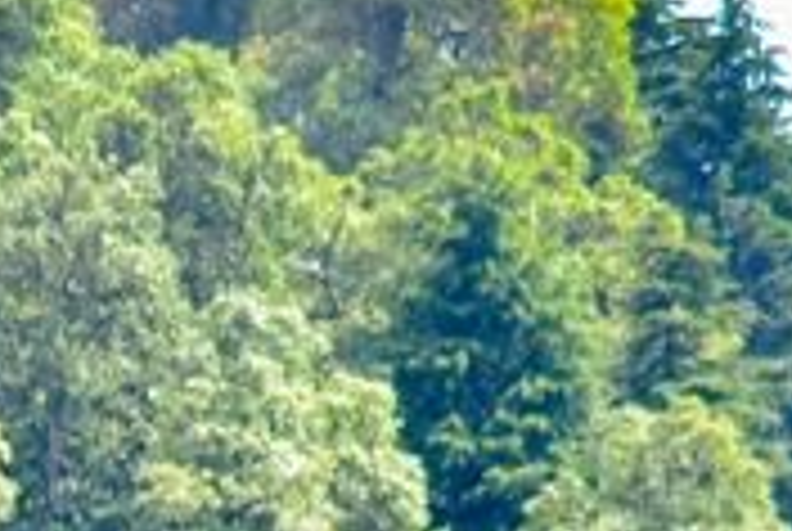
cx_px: -1474
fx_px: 21001
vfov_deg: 1.4
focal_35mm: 953
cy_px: 1298
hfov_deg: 2.1
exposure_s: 1/800
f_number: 5.6
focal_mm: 155
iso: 640
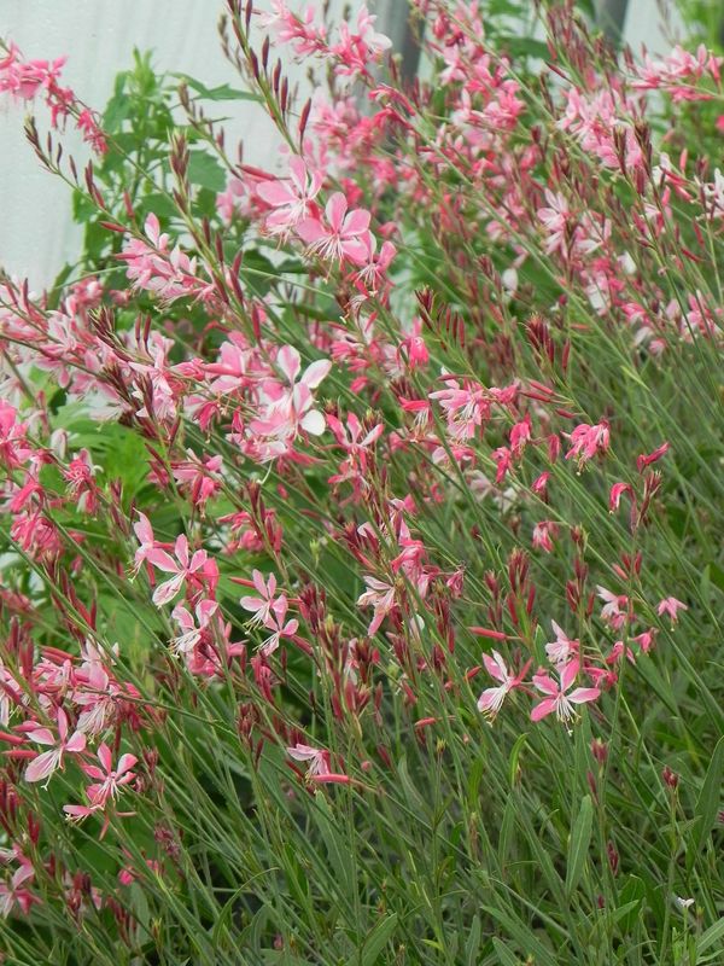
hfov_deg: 9.2
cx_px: 362
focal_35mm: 162
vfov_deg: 12.2
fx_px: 4518
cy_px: 483
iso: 160
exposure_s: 1/200
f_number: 5
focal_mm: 28.8
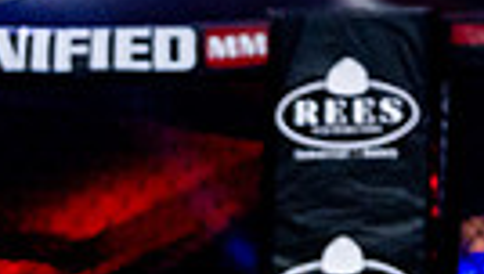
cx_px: 1172
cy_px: -145
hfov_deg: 7.4
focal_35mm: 270
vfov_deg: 4.5
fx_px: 3472
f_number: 2.8
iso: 3200
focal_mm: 47
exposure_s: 1/1250
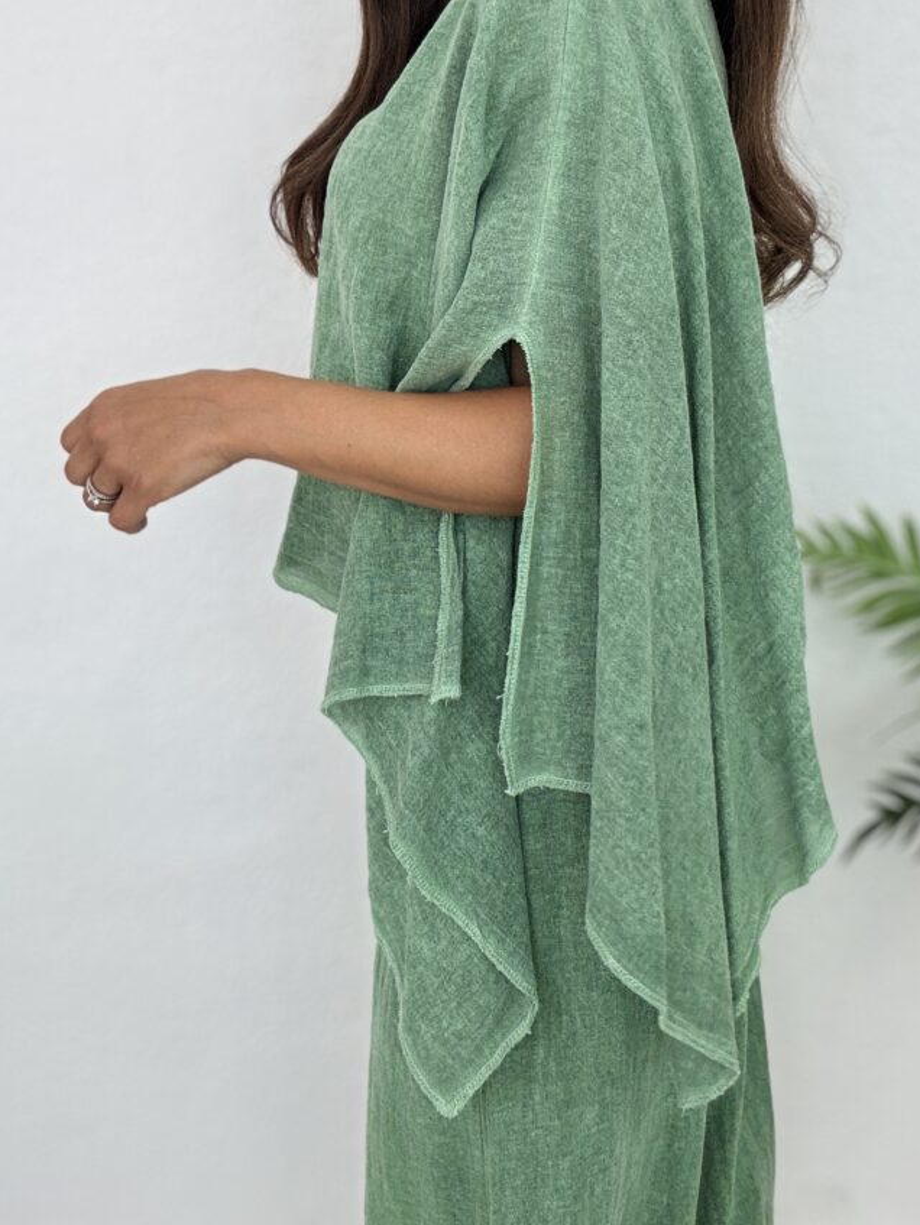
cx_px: 558
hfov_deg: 37.6
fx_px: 1346
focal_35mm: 38
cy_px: 451
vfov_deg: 48.4
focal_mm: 2.69
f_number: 1.9
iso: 50
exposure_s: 1/100
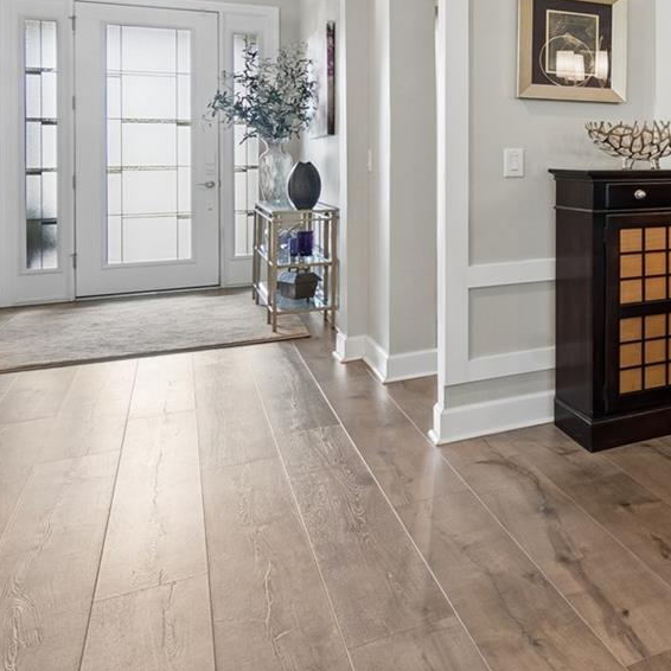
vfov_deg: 44.2
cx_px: 897
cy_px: 149
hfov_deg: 32.7
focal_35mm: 36
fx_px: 790
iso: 100
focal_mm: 10
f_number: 7.1
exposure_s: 1/1.25
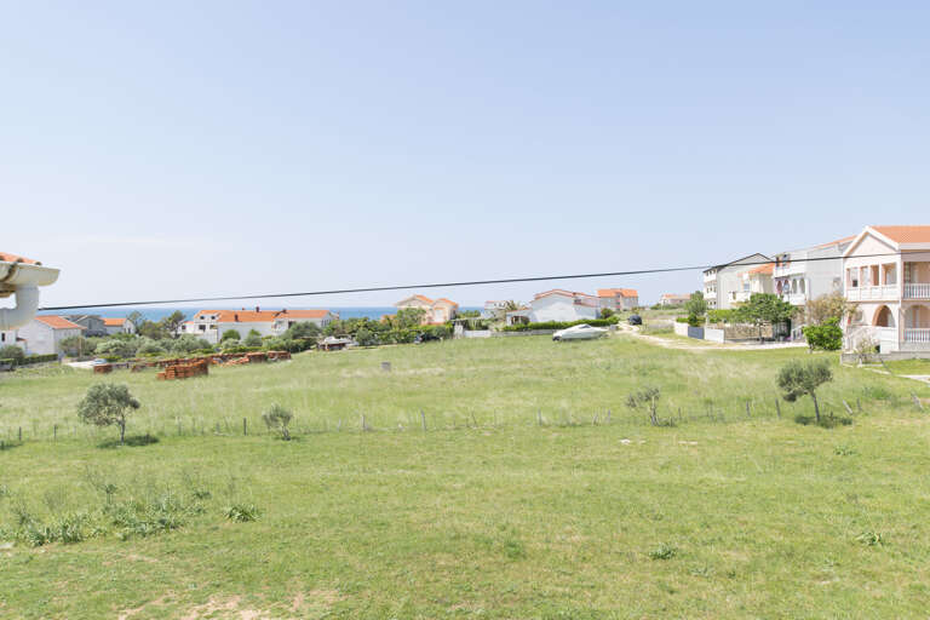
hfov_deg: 61.9
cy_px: 310
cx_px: 465
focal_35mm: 30
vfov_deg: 43.6
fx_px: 775
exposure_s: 1/250
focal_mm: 20
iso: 100
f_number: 7.1
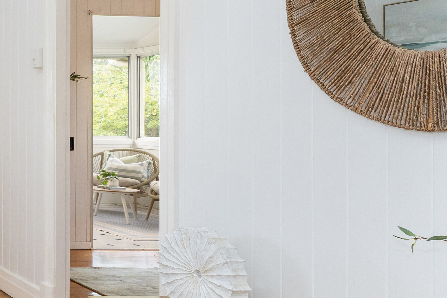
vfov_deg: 30.9
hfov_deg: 28.2
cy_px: 92
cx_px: -235
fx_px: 534
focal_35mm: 43
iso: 400
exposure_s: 1/25
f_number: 9
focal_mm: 14
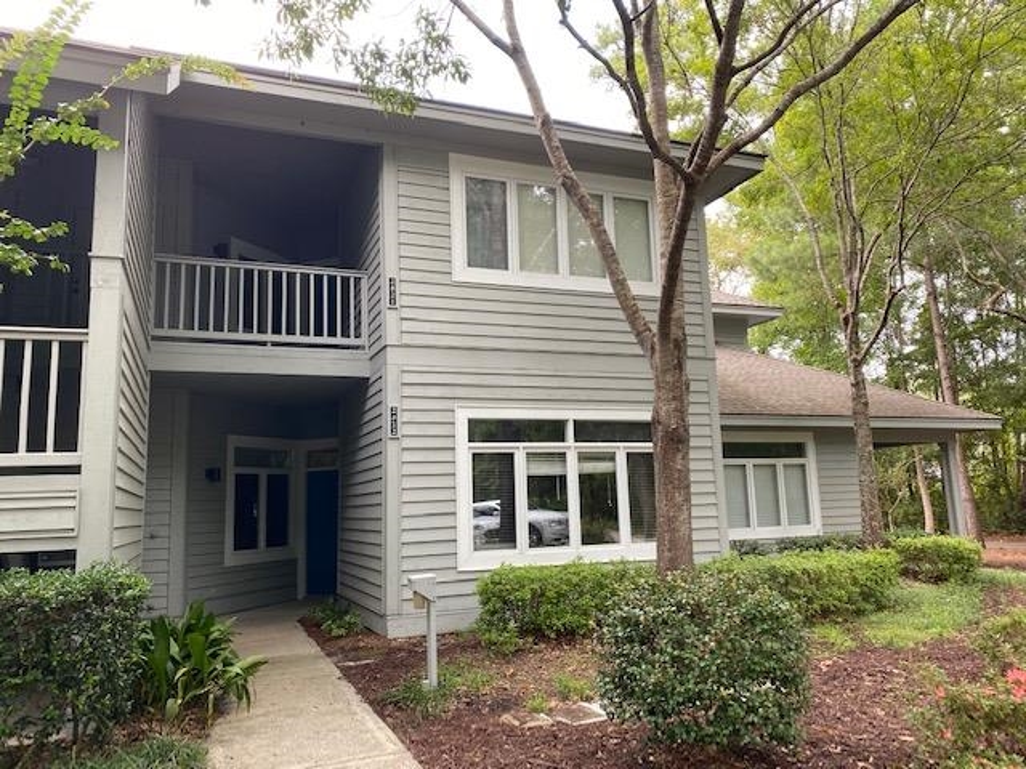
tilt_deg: +9.3
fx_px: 771
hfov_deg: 67.3
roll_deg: +1.8
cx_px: 513
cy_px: 384
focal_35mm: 26
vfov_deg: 53.1
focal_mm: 4.25
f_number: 1.8
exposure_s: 1/122
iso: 50
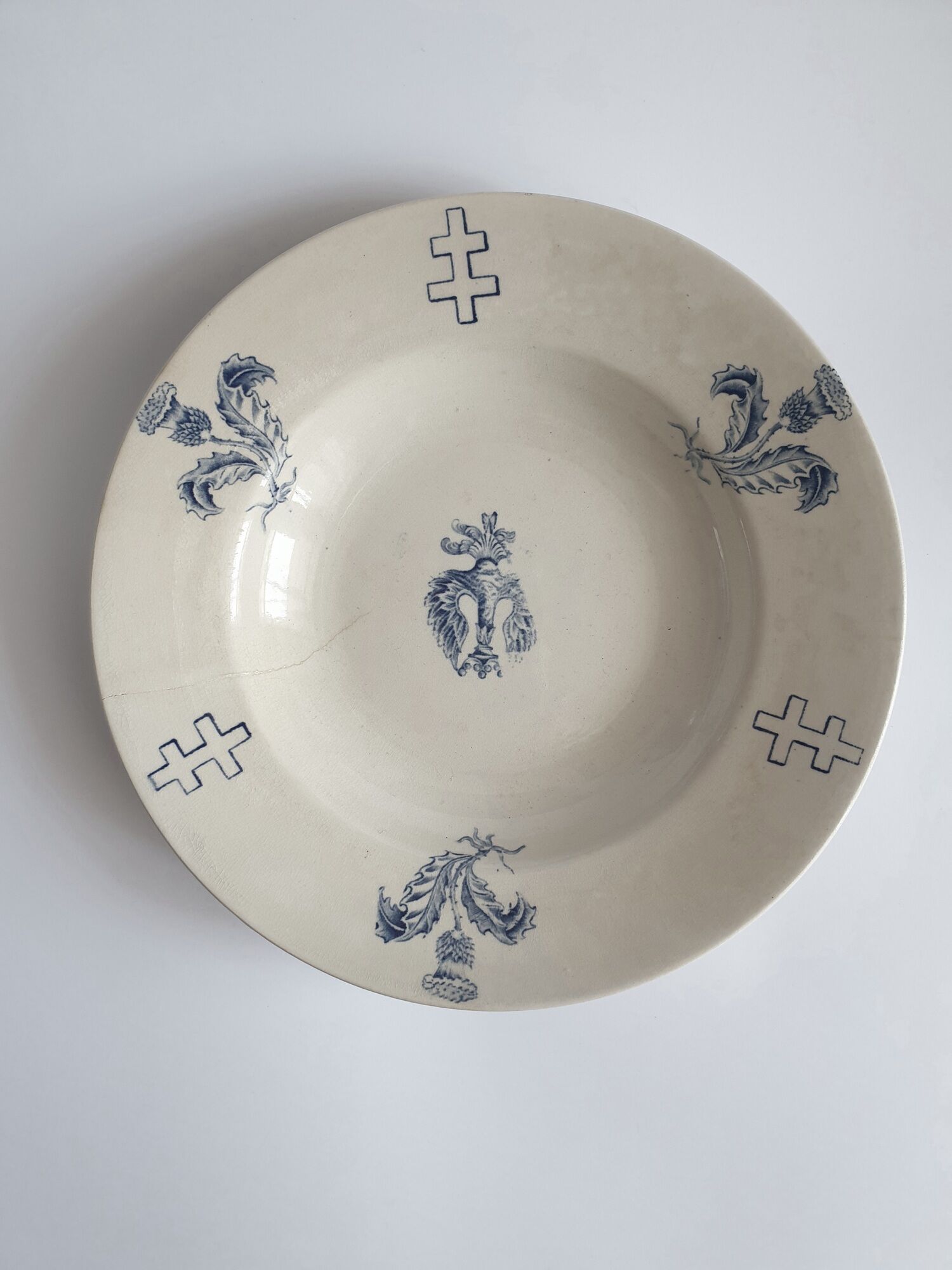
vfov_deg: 67.3
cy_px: 635
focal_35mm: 26
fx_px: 953
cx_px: 476
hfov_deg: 53.1
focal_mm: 4.3
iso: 200
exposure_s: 1/50
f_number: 2.4
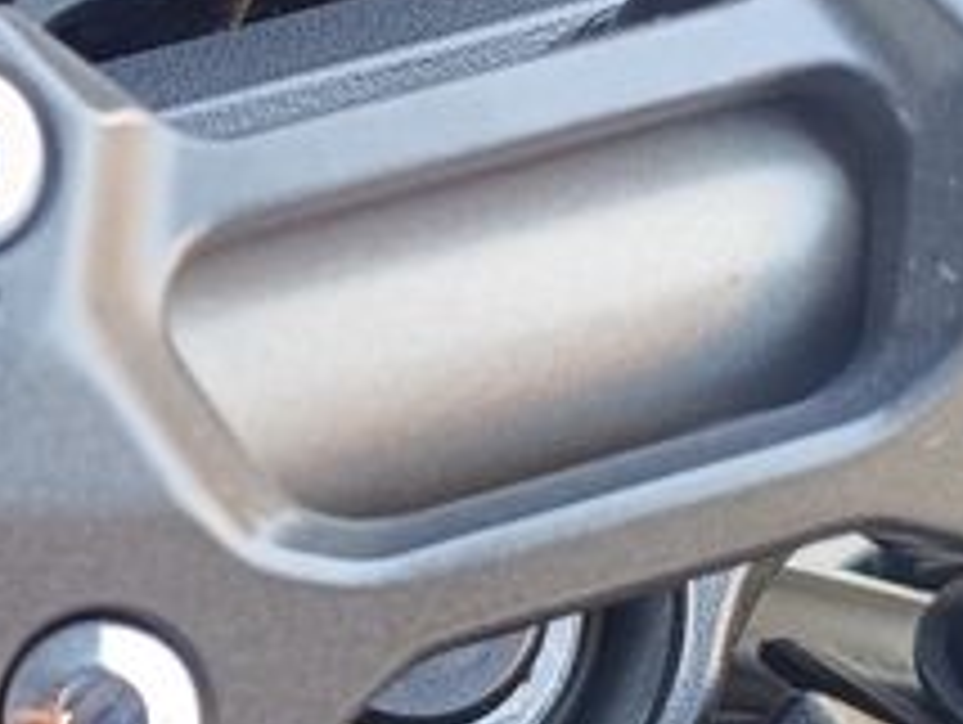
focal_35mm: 57
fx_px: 1587
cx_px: 171
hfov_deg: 32.7
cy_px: 189
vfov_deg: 25.4
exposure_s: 1/60
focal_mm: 4.94
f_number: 1.5
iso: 480
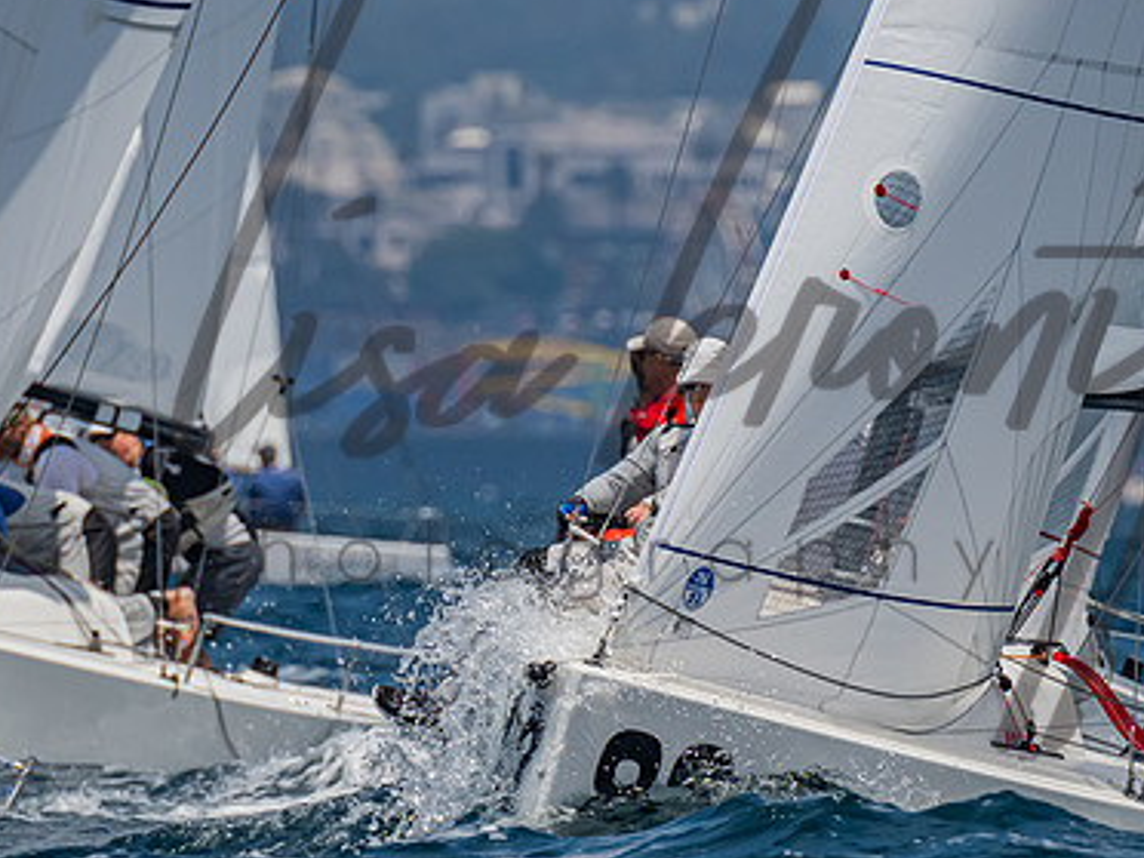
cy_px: 650
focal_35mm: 1197
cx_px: 733
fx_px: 39559
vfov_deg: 1.2
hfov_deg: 1.7
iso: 400
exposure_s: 1/2500
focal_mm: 400
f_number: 6.3
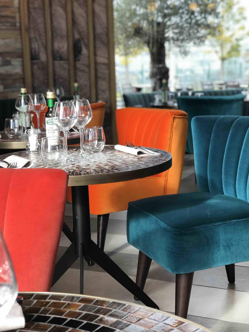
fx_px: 547
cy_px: 166
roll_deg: +1.8
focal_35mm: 57
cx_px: 124
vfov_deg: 33.8
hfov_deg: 25.7
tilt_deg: -9.5
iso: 32
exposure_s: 1/100
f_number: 2.8
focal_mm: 6.6
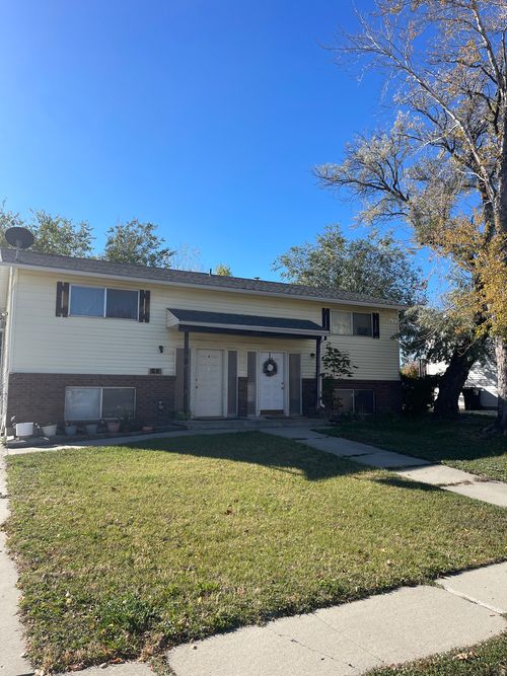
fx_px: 488
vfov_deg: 69.4
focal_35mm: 25
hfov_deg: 54.9
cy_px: 338
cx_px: 254
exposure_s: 1/2433
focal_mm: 5.1
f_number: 1.6
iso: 32
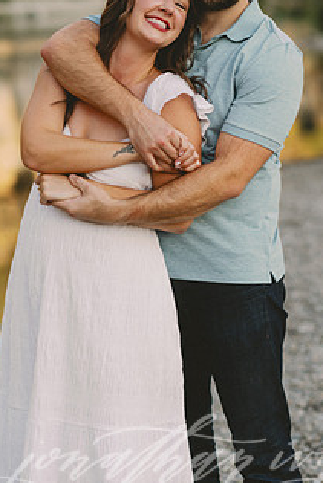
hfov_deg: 11.3
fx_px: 1627
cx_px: 171
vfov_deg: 16.9
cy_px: 177
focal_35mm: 121
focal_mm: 85
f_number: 2.5
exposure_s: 1/800
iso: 125
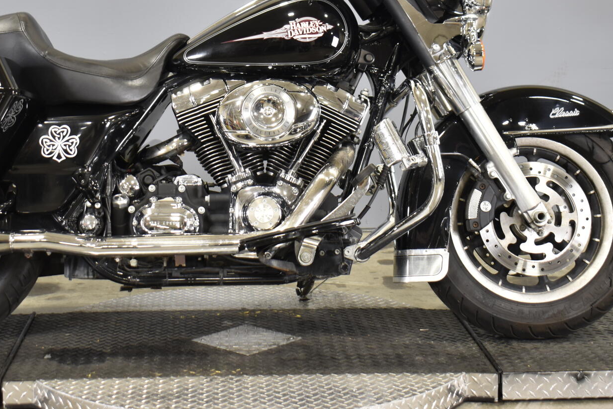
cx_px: 215
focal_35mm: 73
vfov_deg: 18.5
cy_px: 80
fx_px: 1243
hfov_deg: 27.6
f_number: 4.2
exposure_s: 1/13
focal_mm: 30
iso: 400
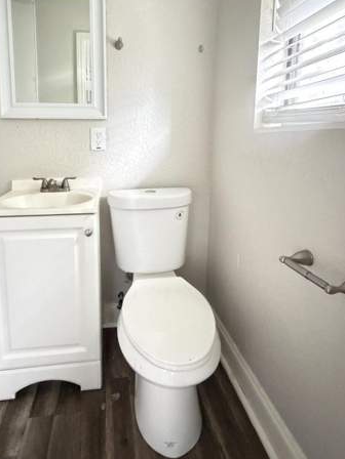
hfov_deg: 65.4
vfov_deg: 80.2
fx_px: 266
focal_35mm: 20
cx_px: 139
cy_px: 172
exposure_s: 1/30
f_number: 2.2
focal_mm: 2.22
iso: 2500
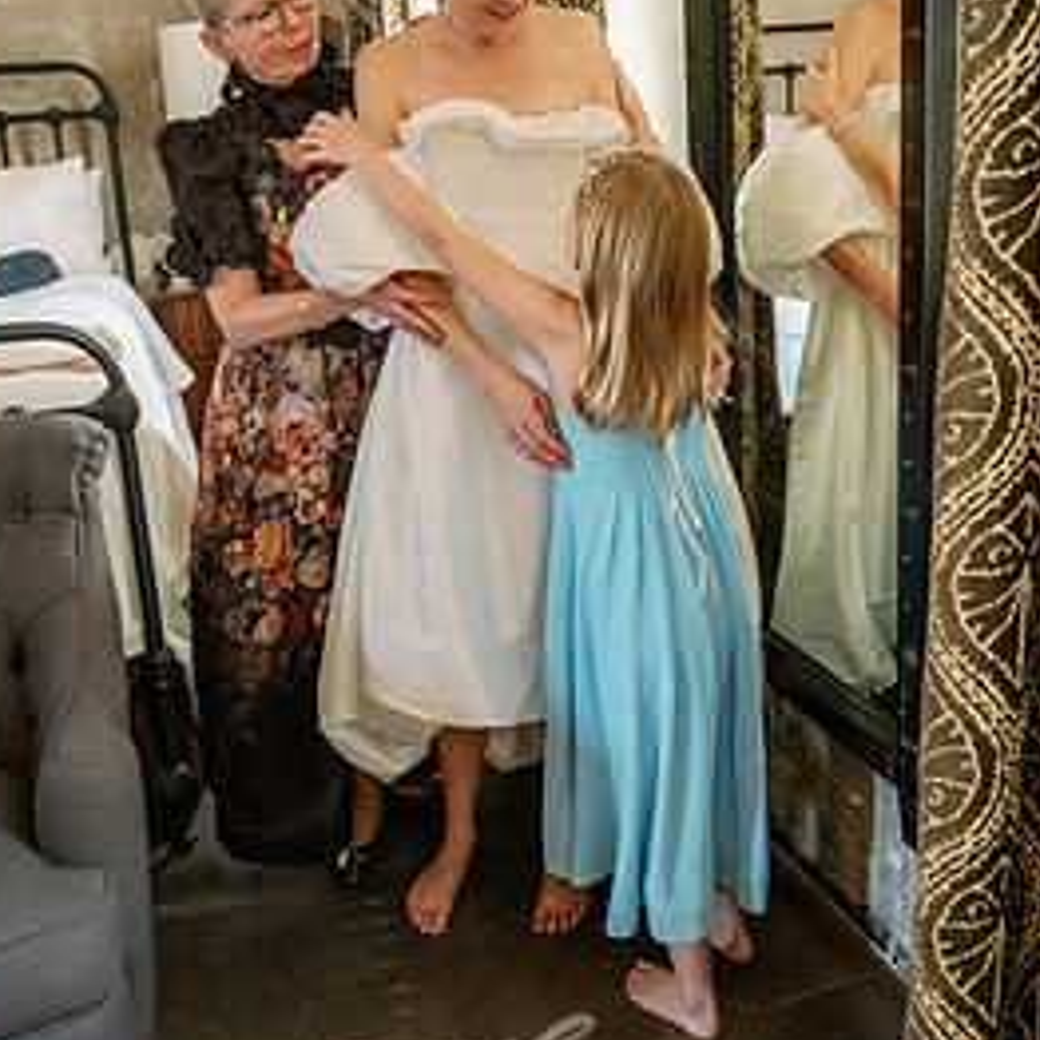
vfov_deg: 46.9
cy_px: 401
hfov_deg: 47.2
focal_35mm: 35
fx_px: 1190
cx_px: 476
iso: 4000
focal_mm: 24
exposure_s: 1/200
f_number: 3.2
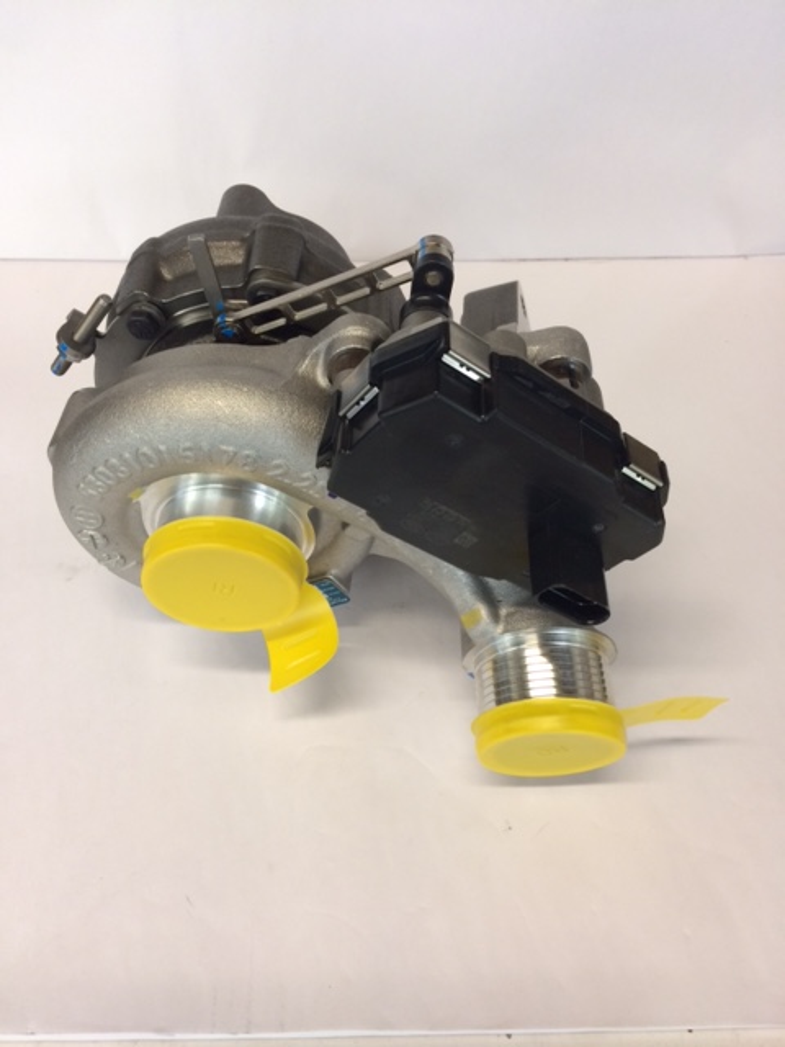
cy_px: 524
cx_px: 392
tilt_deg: -53.4
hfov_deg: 48.2
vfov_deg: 61.7
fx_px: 877
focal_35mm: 29
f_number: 2.2
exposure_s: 1/33
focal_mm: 4.15
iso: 50
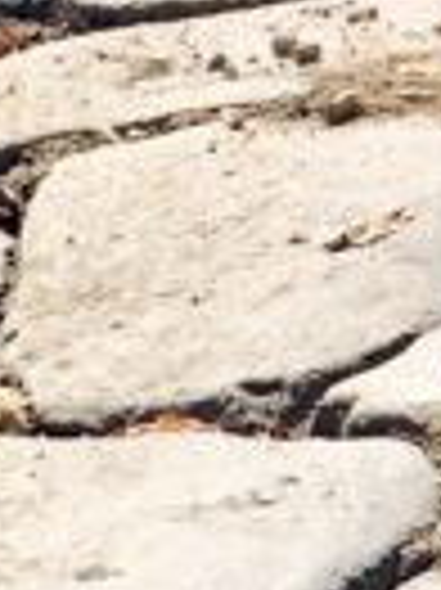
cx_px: 1368
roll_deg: -2.1
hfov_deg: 3.6
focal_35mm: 407
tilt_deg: -13.6
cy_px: -982
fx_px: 6925
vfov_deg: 4.7
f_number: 2.4
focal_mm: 6
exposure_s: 1/545
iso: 16
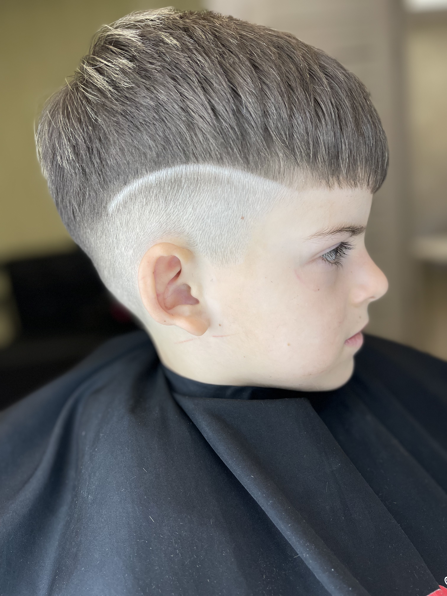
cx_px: 224
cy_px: 298
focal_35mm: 26
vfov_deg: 67.3
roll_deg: +8.2
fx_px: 448
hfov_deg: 53.1
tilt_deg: -13.6
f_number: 1.6
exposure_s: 1/373
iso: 50
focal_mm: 5.1
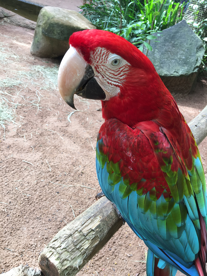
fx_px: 231
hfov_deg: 48.2
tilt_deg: -33.4
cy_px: 138
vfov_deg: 61.7
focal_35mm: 29
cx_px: 104
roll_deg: -14.7
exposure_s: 1/120
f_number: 2.2
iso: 32
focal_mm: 4.15
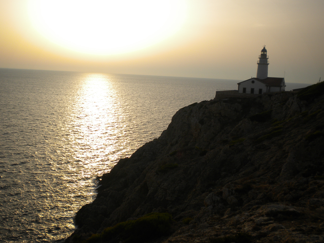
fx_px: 384
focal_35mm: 41
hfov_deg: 45.8
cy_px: 122
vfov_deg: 35.1
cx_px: 162
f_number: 4.9
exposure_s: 1/900
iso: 80
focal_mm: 7.4
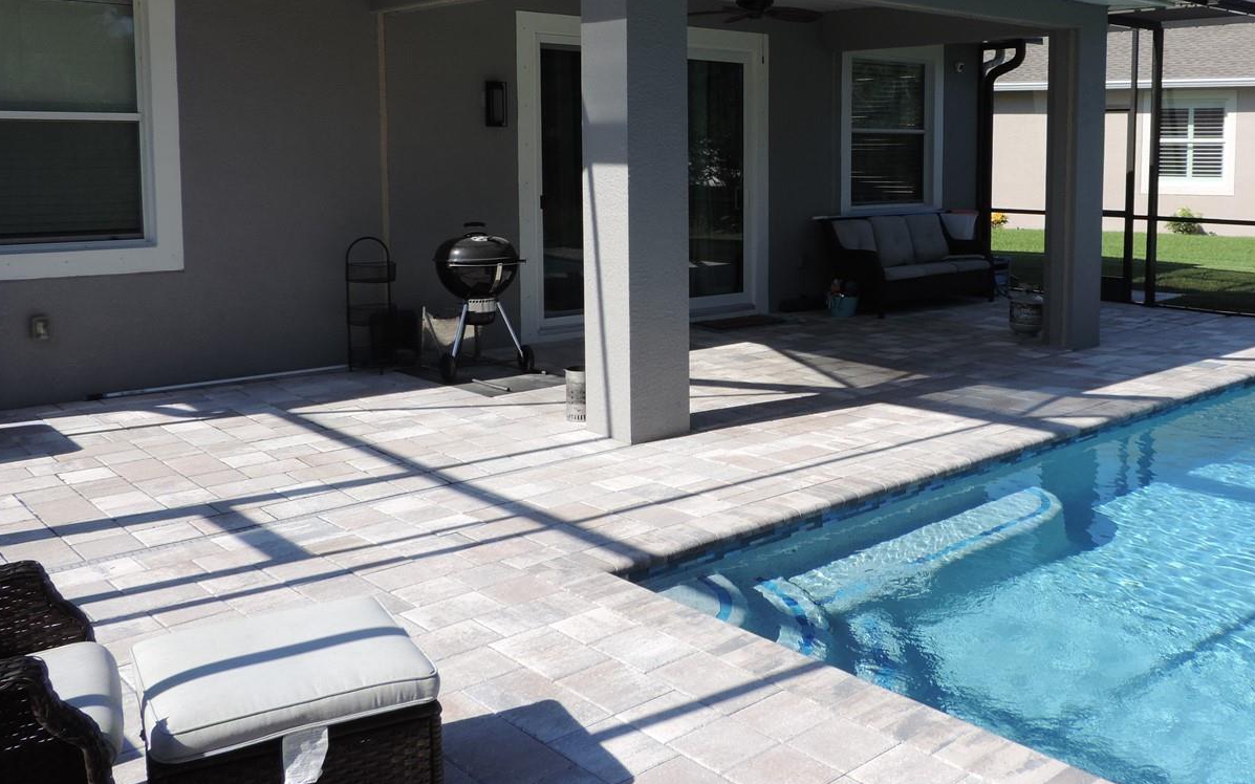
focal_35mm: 34
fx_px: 1163
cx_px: 798
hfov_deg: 55.9
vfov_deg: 36.9
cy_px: 258
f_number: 3
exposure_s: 1/500
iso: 80
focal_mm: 4.3
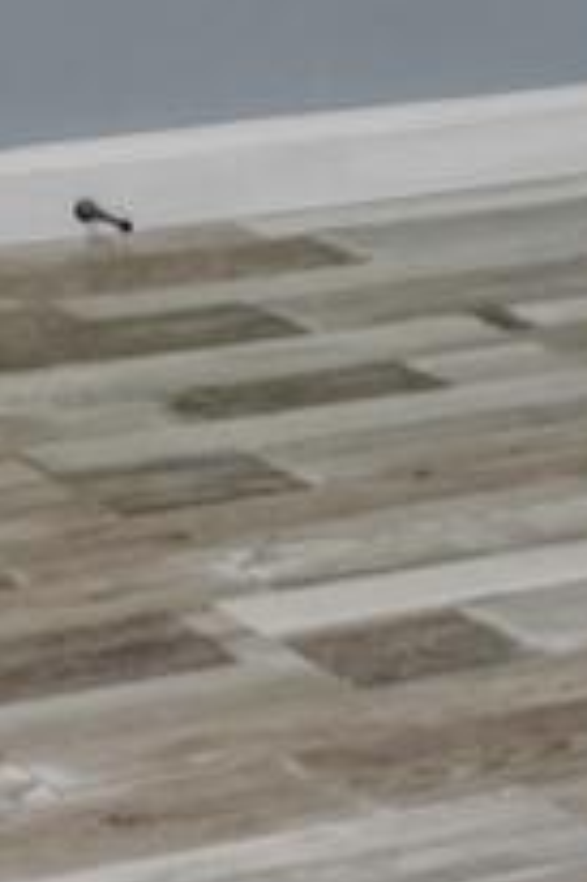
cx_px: -381
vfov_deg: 11.7
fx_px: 3895
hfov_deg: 8.4
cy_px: -852
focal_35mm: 159
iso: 640
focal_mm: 16
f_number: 7.1
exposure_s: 1/1250
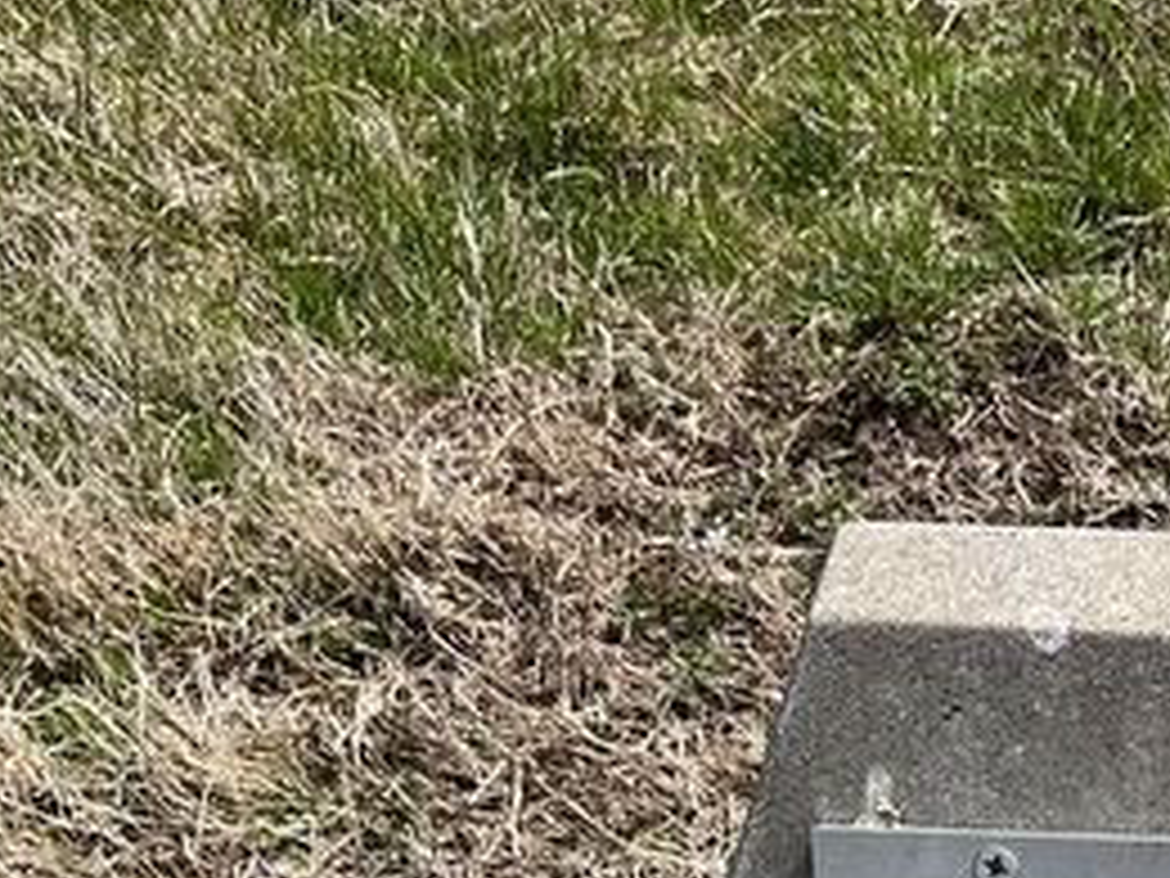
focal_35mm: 80
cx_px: 1674
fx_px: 2704
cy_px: 1315
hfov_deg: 21.2
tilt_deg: -51.4
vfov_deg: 16.7
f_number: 1.6
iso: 50
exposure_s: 1/3623
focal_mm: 5.1
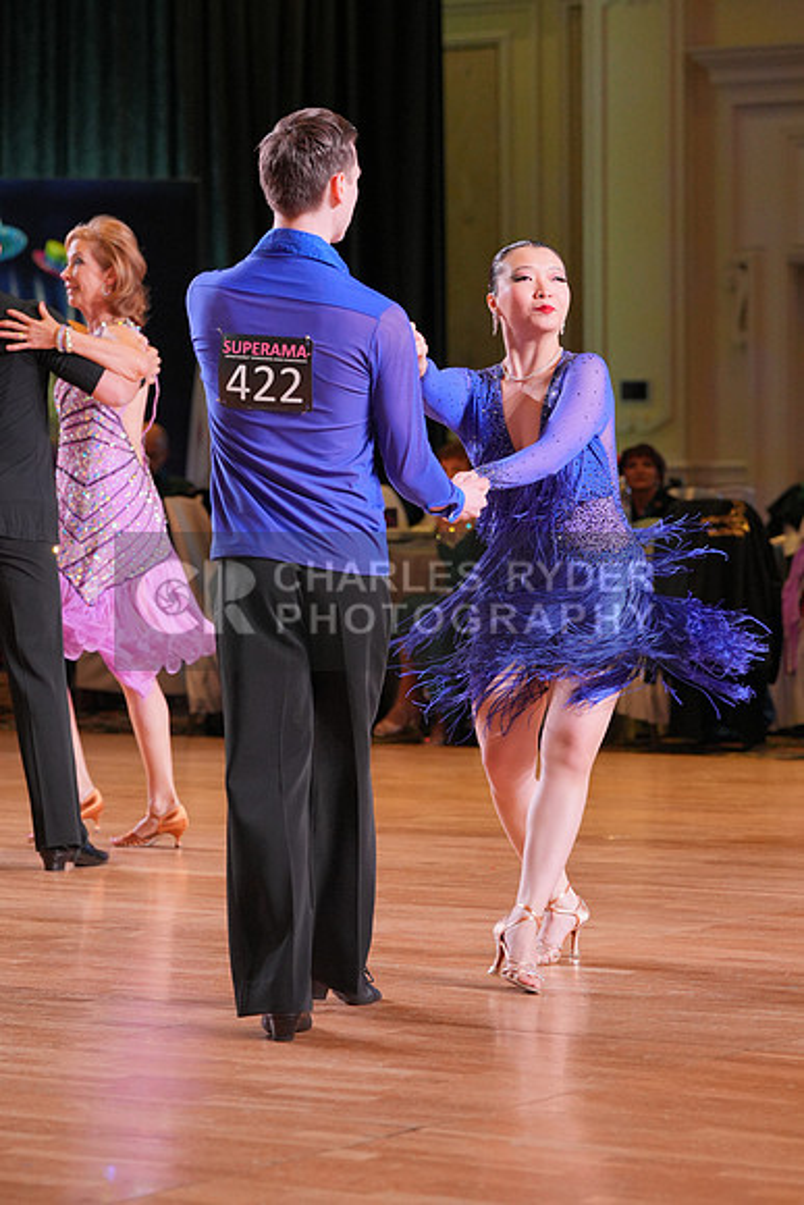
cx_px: 402
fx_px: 4151
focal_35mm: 124
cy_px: 602
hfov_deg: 11.1
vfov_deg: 16.5
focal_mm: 124
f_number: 5
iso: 2500
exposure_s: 1/400
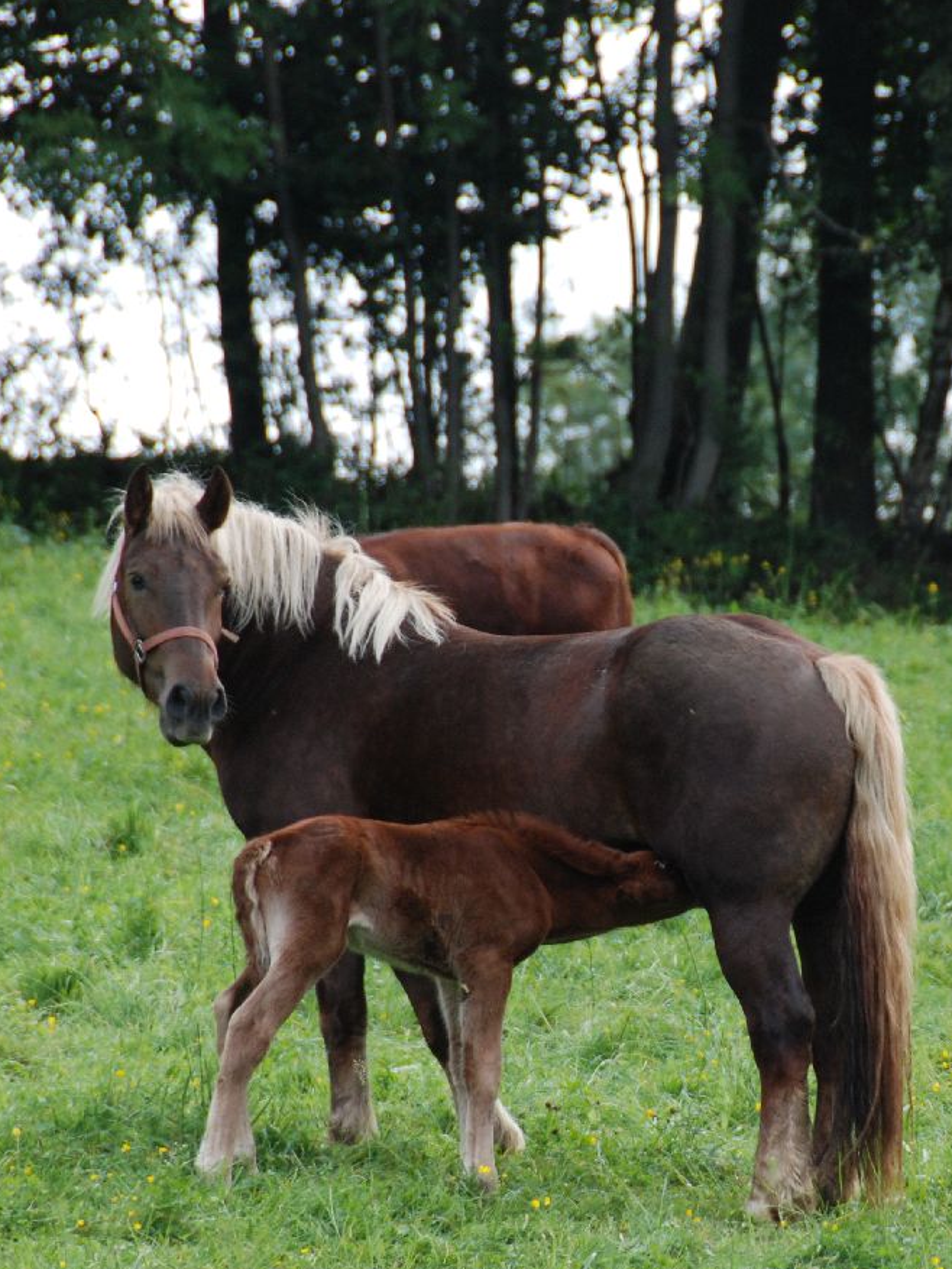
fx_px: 18110
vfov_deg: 4.0
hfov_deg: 3.0
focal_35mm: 494
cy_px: 697
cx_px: 706
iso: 400
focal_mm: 200
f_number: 5.6
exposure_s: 1/400
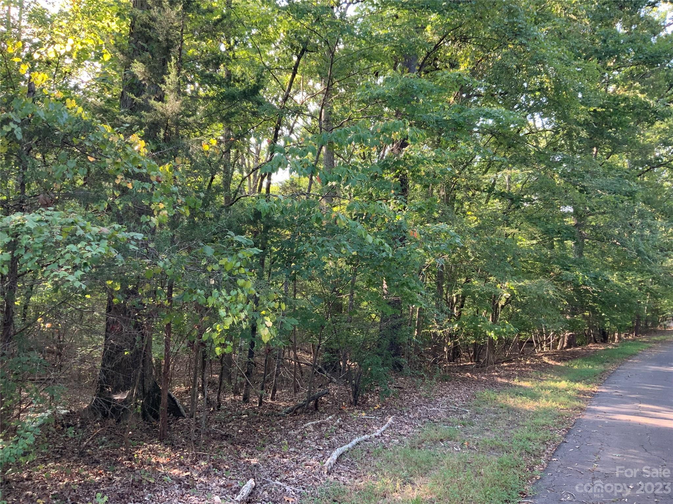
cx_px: 336
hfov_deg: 61.7
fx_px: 564
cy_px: 252
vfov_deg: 48.2
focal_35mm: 29
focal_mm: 3
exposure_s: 1/60
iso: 40
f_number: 1.8
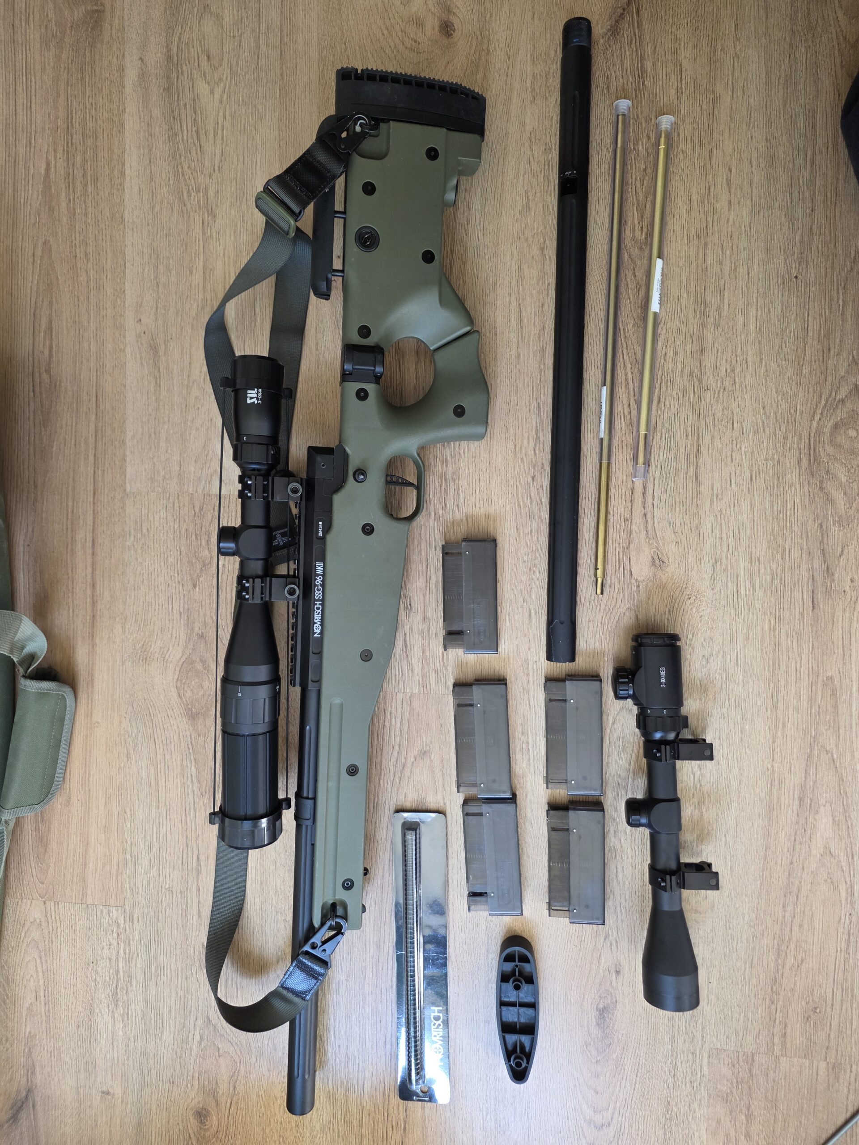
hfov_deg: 58.9
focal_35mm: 23
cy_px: 572
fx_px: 761
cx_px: 430
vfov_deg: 73.9
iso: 200
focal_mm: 6.25
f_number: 1.7
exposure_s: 1/100
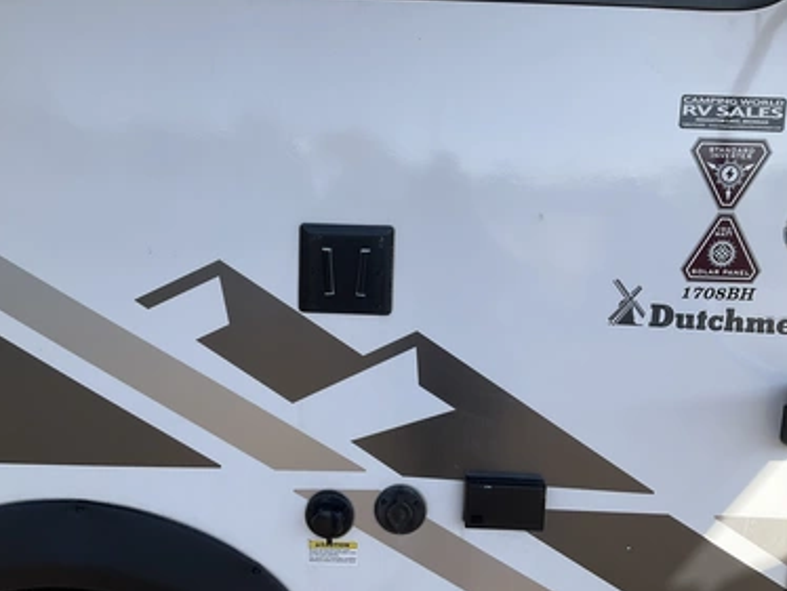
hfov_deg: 58.3
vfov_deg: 45.5
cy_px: 288
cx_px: 396
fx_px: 705
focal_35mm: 31
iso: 25
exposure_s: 1/1015
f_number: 1.8
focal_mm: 3
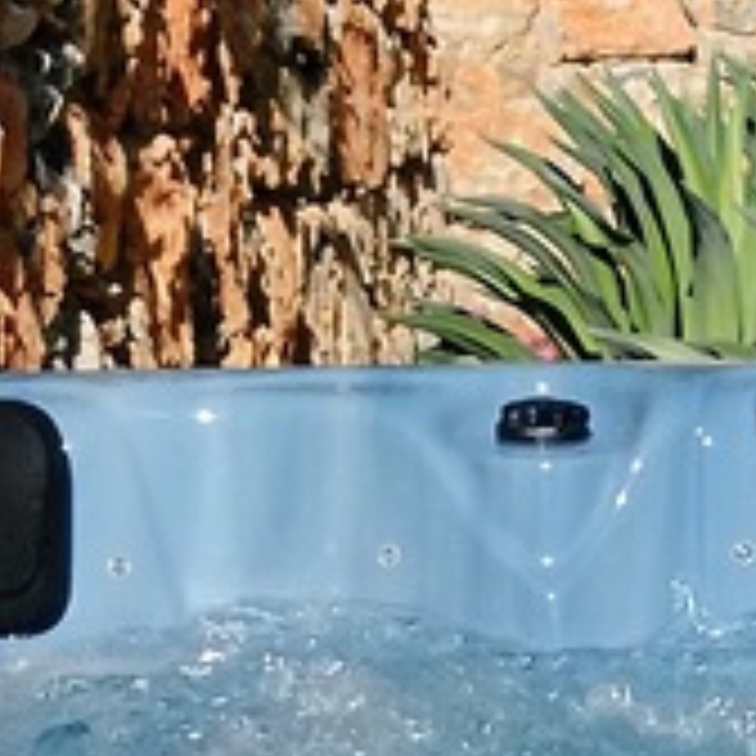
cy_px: 423
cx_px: 882
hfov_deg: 8.5
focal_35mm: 205
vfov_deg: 8.5
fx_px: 5065
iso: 101
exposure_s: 1/855
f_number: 1.9
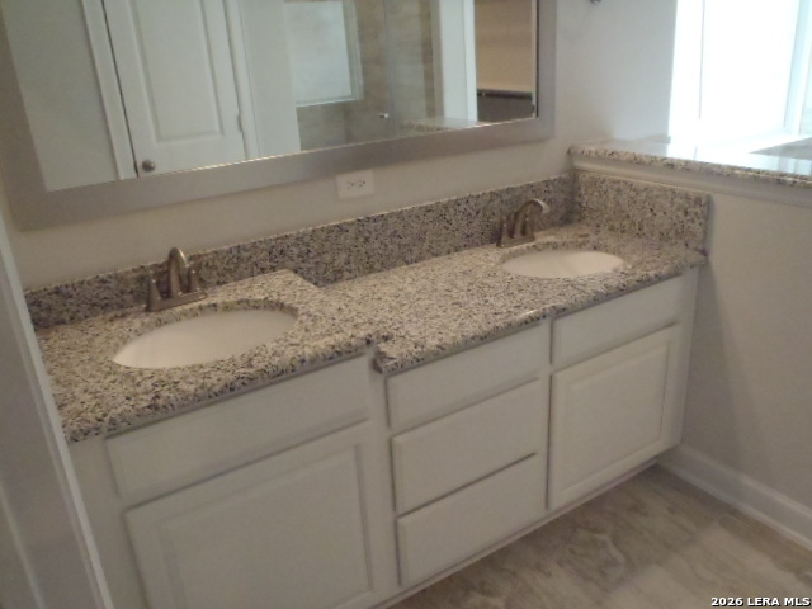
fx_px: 657
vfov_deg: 49.7
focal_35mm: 28
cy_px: 304
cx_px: 406
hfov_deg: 63.4
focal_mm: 5
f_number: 3.9
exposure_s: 1/80
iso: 800
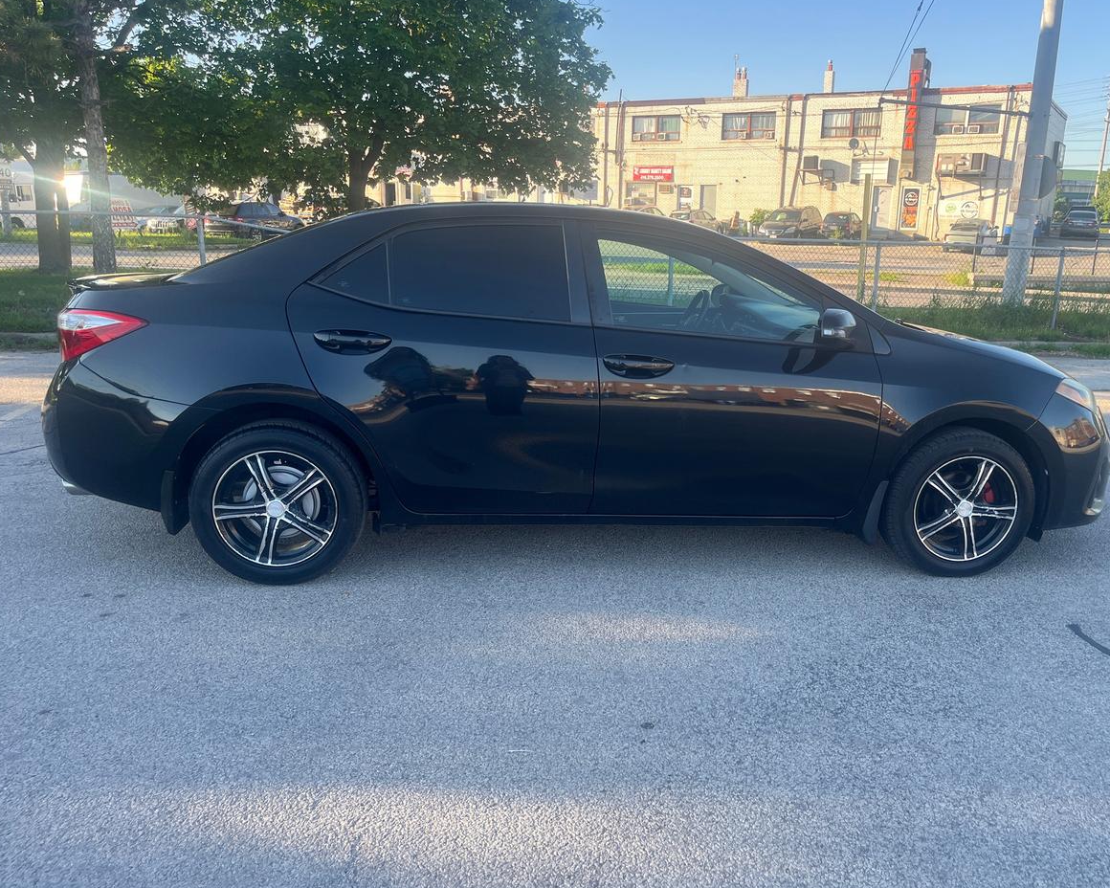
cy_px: 453
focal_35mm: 28
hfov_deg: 62.1
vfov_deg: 51.5
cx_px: 605
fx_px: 920
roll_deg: -1.4
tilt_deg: -15.3
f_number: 1.6
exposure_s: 1/404
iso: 50
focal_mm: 5.1
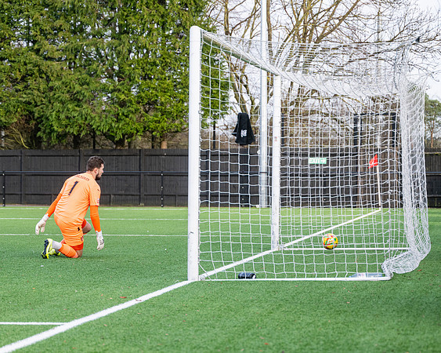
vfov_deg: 11.2
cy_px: 216
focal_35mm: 137
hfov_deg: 14.0
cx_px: 163
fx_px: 1789
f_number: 4
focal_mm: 98
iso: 400
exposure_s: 1/800
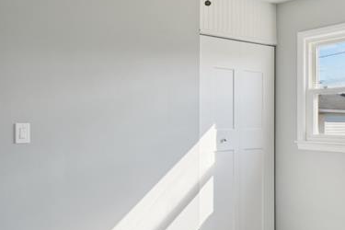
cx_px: 247
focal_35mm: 41
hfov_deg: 46.2
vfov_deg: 32.6
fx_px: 393
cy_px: 129
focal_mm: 10
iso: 100
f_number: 8
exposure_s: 1/30
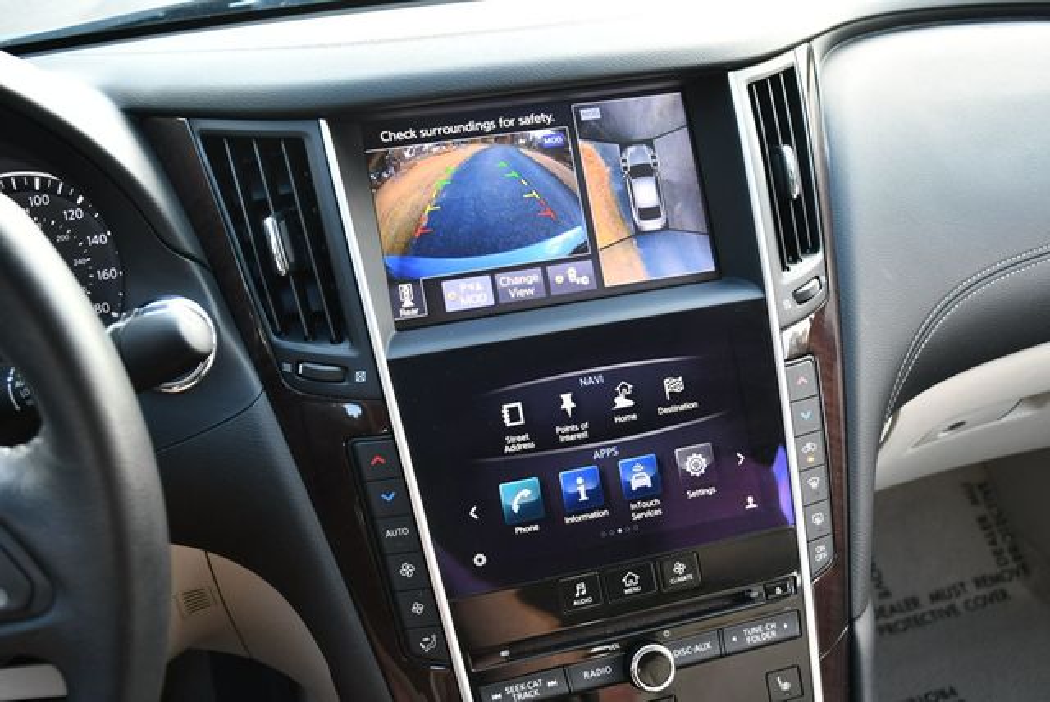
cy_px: 351
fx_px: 1051
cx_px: 525
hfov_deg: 53.1
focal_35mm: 36
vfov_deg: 36.9
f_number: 3.5
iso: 720
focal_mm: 18
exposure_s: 1/250
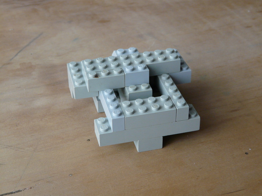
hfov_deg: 29.4
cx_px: 131
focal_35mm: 66
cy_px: 98
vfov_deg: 22.3
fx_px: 500
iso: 200
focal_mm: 10.8
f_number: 3.2
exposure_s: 1/8
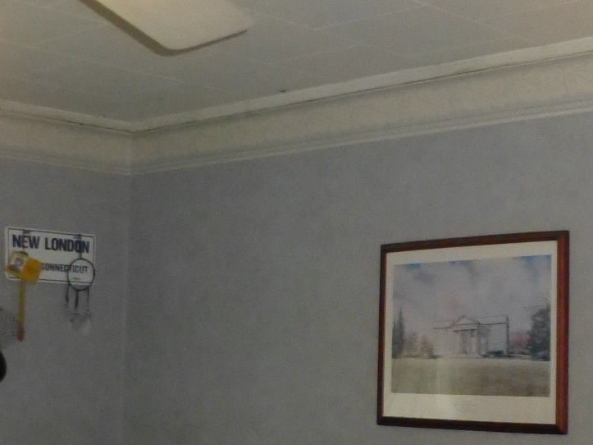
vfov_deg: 21.5
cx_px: 394
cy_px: 296
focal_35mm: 68
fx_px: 1165
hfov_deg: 28.4
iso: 800
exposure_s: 1/60
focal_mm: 4.3
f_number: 3.3
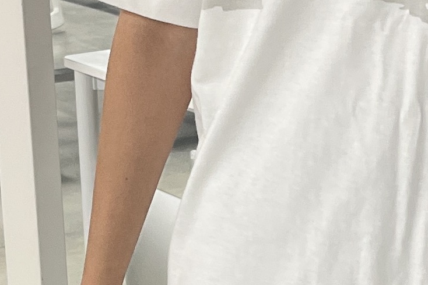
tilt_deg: -20.5
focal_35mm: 72
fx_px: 856
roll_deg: -1.1
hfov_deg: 27.2
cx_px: 374
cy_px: 61
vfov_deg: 18.8
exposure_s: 1/107
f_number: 1.6
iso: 125
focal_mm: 5.1
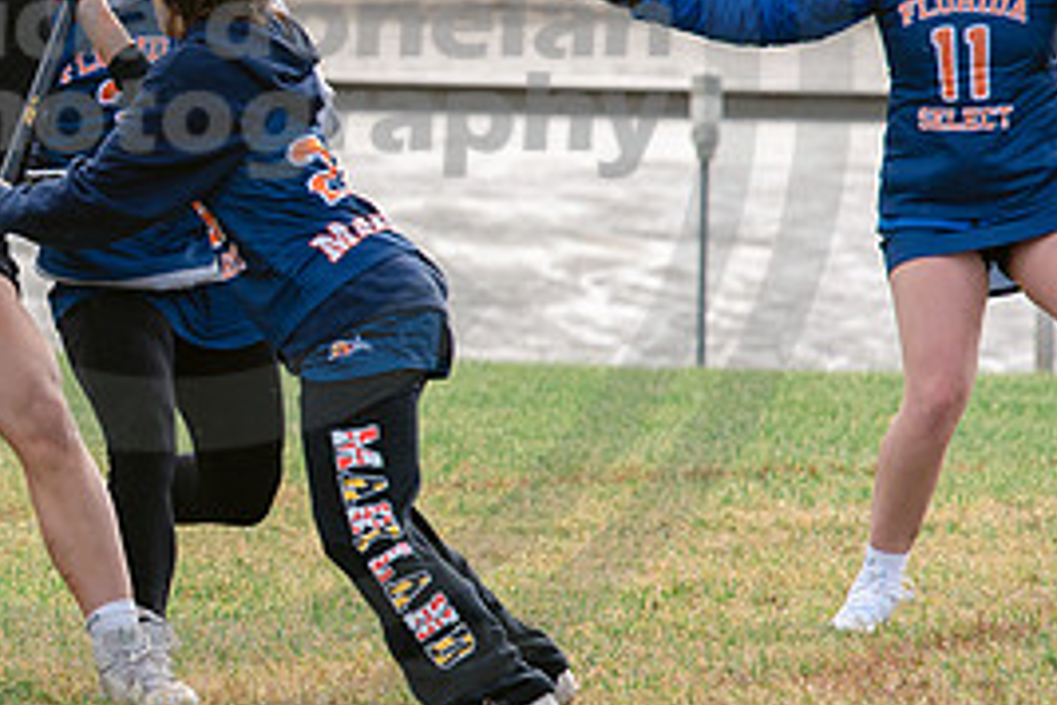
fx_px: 19670
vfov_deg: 2.1
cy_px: 330
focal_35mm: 670
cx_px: -226
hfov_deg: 3.1
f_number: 5
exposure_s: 1/1600
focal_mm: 200
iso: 400
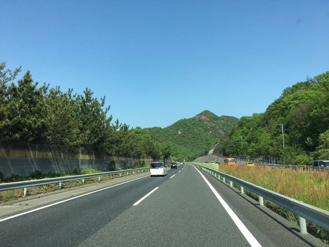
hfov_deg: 61.7
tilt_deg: +6.9
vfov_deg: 48.2
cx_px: 164
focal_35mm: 29
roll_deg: +2.0
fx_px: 276
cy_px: 124
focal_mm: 4.15
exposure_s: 1/962
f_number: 2.2
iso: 25
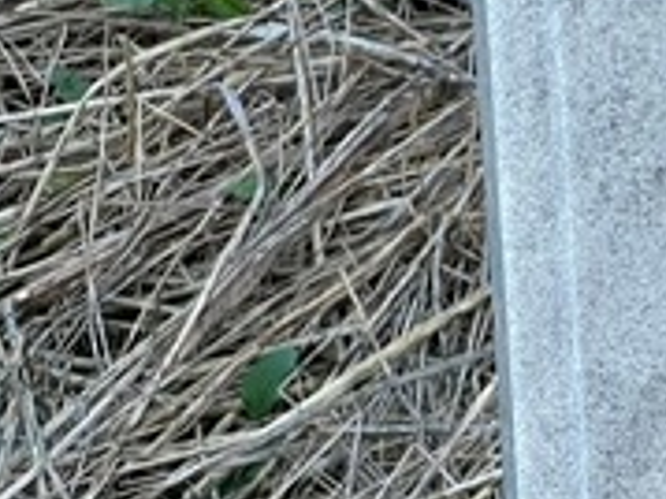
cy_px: 942
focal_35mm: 344
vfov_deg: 4.3
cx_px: 1388
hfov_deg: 5.6
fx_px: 6614
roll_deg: -1.6
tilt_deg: -26.8
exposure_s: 1/116
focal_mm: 9
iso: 32
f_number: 2.8
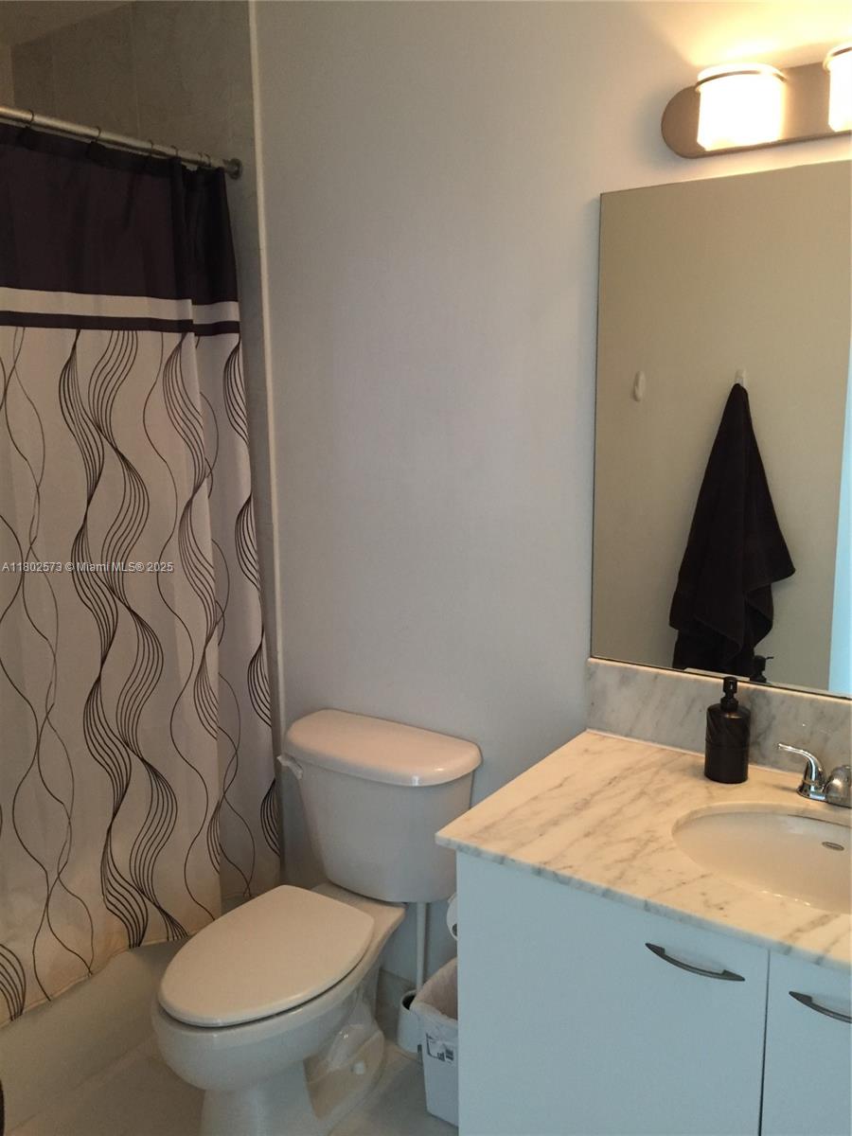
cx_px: 426
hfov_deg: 48.2
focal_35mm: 29
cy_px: 568
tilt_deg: -9.9
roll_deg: +1.6
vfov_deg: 61.7
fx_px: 952
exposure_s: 1/30
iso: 160
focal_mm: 4.15
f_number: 2.2
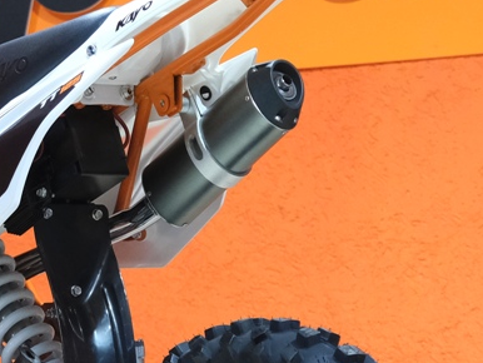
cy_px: 250
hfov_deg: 8.4
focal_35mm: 235
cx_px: -54
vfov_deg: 6.3
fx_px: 3281
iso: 2000
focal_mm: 39.3
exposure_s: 1/100
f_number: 4
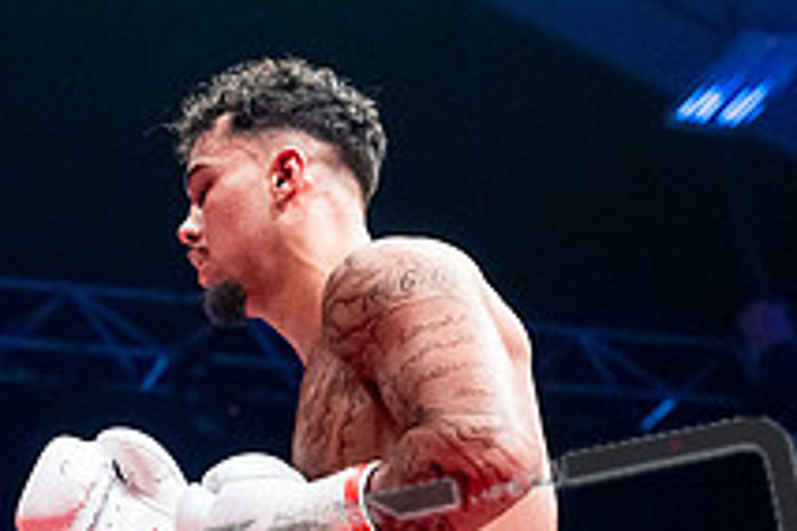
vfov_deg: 9.4
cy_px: 596
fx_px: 3188
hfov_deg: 14.1
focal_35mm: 144
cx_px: 33
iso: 4000
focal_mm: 45
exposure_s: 1/1000
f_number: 2.8
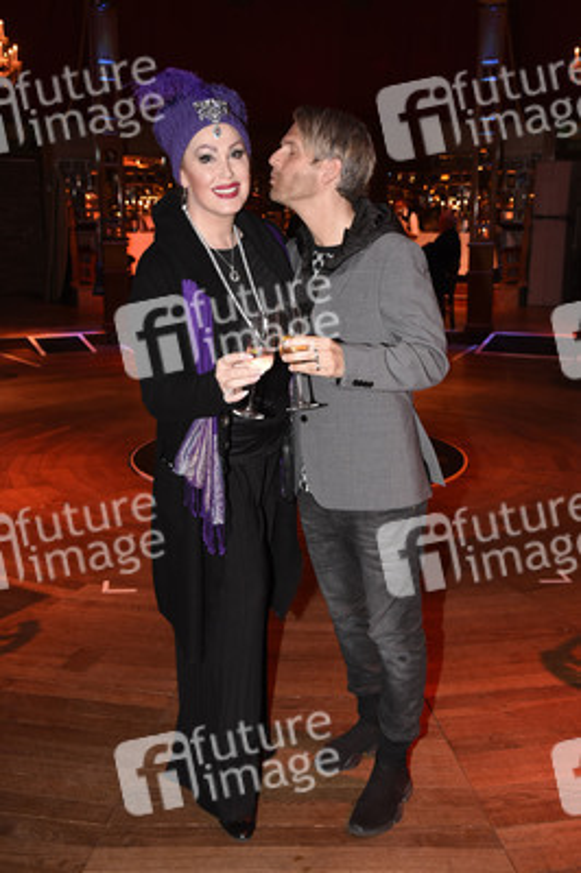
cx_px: 290
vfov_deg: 44.5
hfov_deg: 30.5
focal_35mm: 44
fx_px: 1067
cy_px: 436
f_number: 6.3
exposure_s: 1/60
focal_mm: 44
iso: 2500
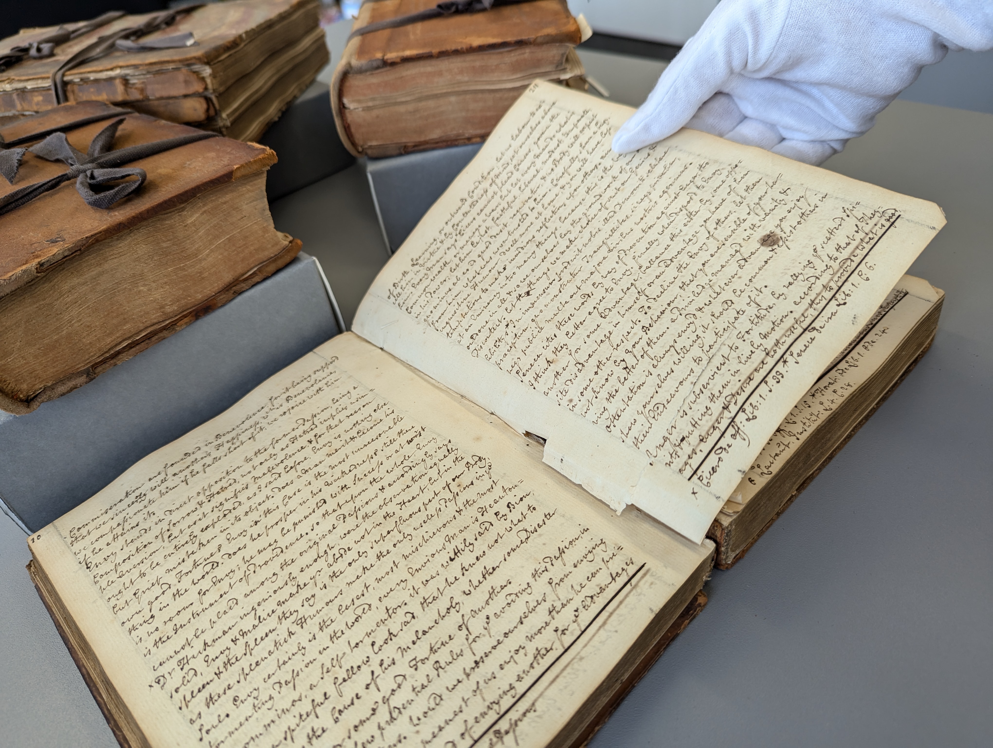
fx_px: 689
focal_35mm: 24
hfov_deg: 71.5
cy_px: 374
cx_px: 496
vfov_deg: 56.9
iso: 56
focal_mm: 6.81
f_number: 1.85
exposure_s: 1/139
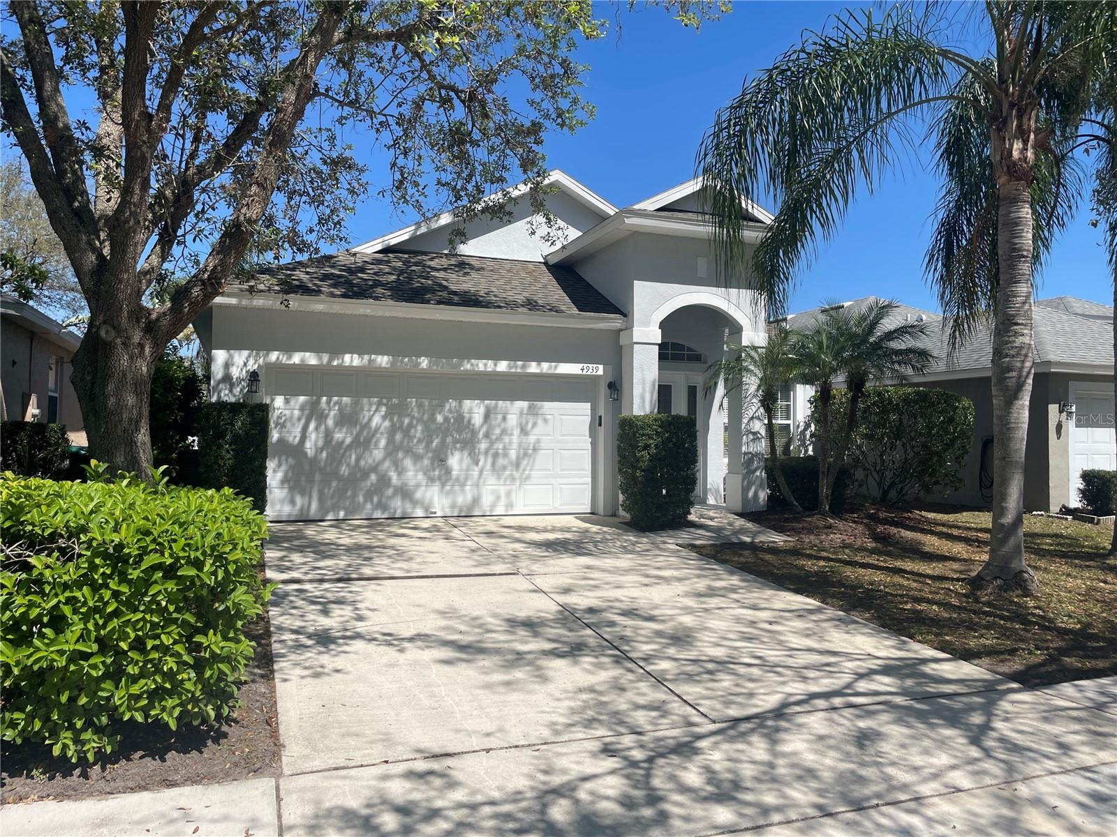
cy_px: 418
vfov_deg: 53.1
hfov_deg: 67.3
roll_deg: -0.8
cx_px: 558
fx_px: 839
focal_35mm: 26
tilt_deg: +0.7
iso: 32
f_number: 1.6
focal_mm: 4.2
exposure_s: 1/4831
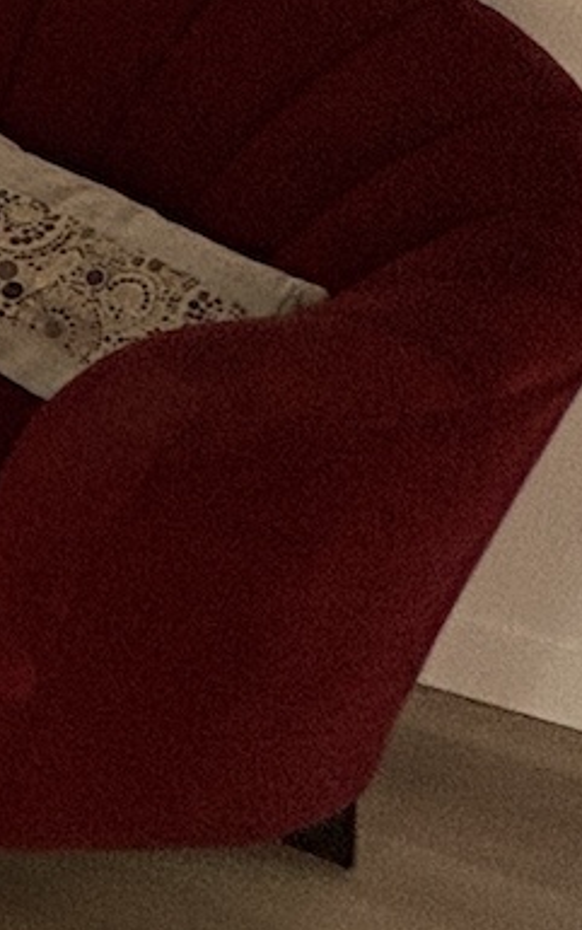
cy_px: -5
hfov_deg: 9.9
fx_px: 1876
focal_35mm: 74
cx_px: -1381
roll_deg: +2.0
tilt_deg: -16.6
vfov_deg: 26.3
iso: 250
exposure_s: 1/67
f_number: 2.2
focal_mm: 2.22
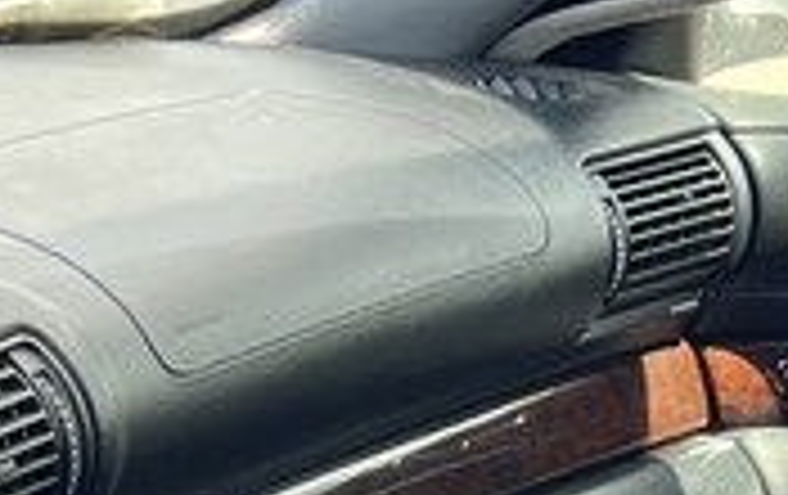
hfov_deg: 13.0
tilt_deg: -33.7
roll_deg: +3.7
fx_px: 3463
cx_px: 302
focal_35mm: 161
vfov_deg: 7.2
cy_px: 1566
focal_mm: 5.7
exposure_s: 1/171
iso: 50
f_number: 1.5
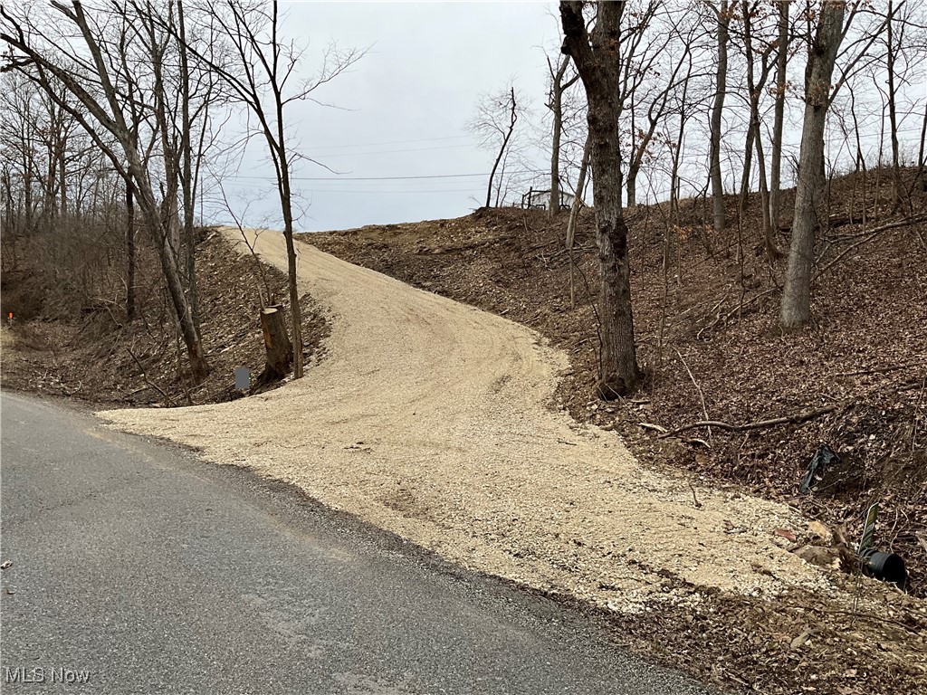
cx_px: 464
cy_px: 348
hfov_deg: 61.7
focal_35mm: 29
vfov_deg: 48.2
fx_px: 777
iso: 25
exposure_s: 1/1451
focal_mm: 3
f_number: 1.8
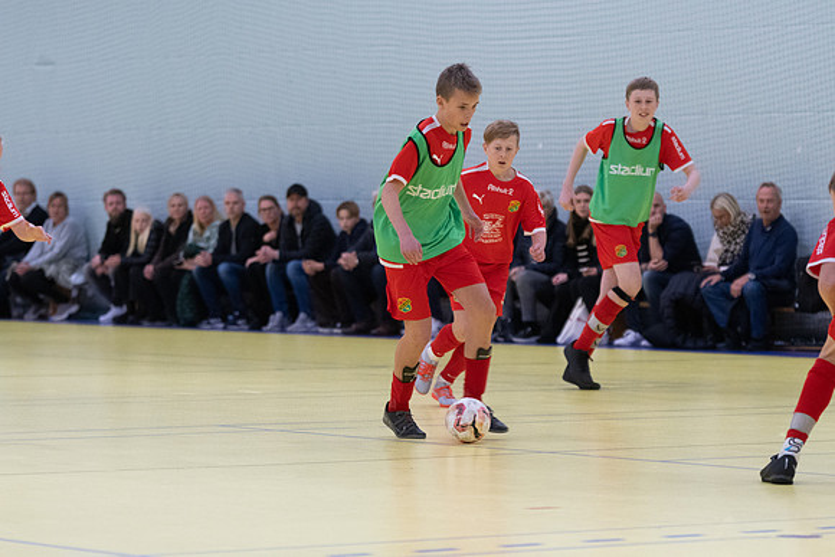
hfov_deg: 11.2
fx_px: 4245
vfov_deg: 7.5
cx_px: 418
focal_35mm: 183
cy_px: 278
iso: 4000
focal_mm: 122
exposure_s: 1/400
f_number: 3.2
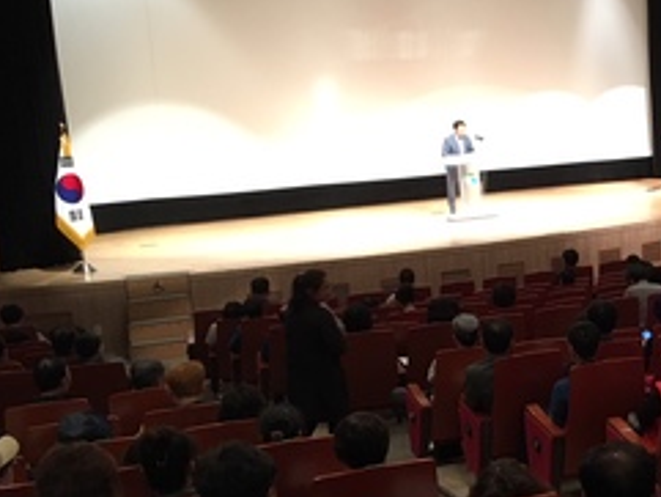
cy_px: 261
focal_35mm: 59
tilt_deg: -11.6
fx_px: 1127
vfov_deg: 24.8
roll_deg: +2.0
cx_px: 661
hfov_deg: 30.4
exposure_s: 1/30
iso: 125
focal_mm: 4.15
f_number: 2.2
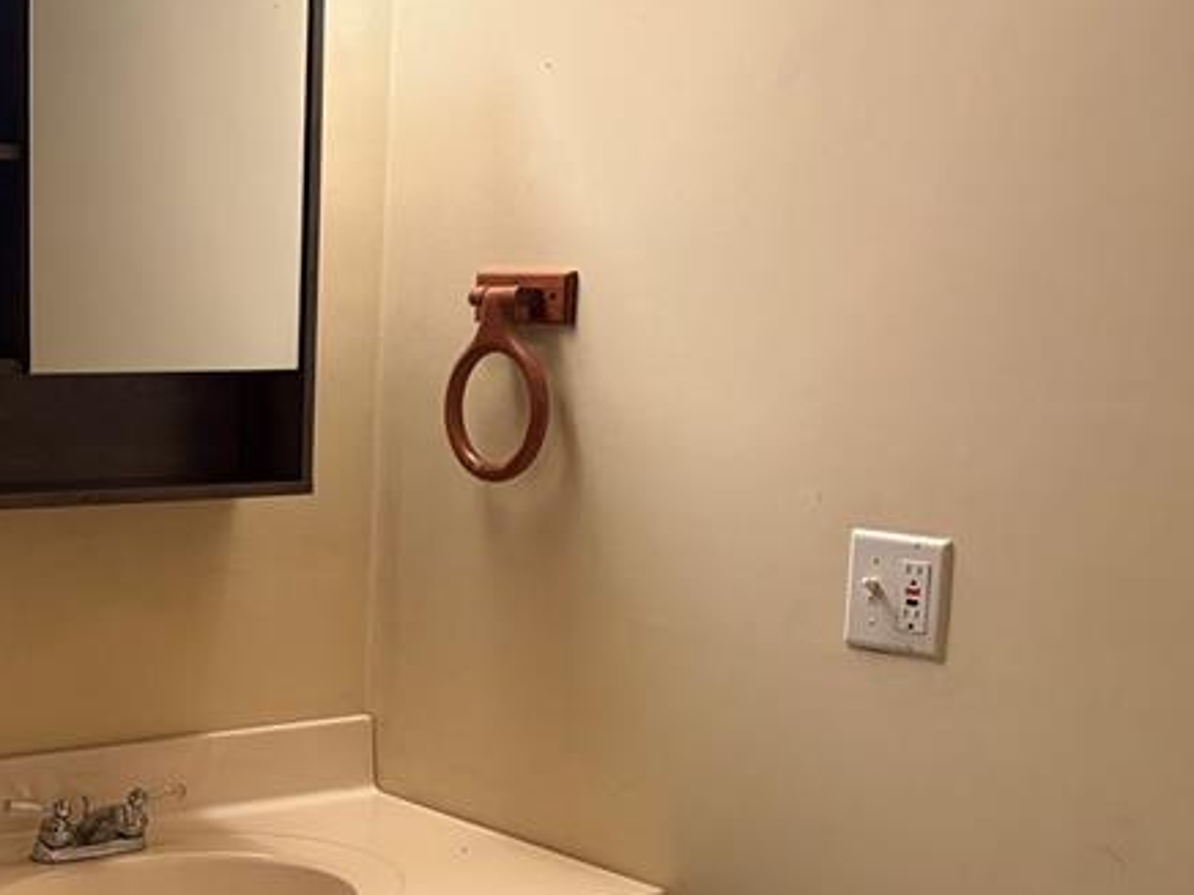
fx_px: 2104
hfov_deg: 30.1
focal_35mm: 61
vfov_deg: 23.7
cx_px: 77
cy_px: 687
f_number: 1.6
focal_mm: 5.96
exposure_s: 1/60
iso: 250
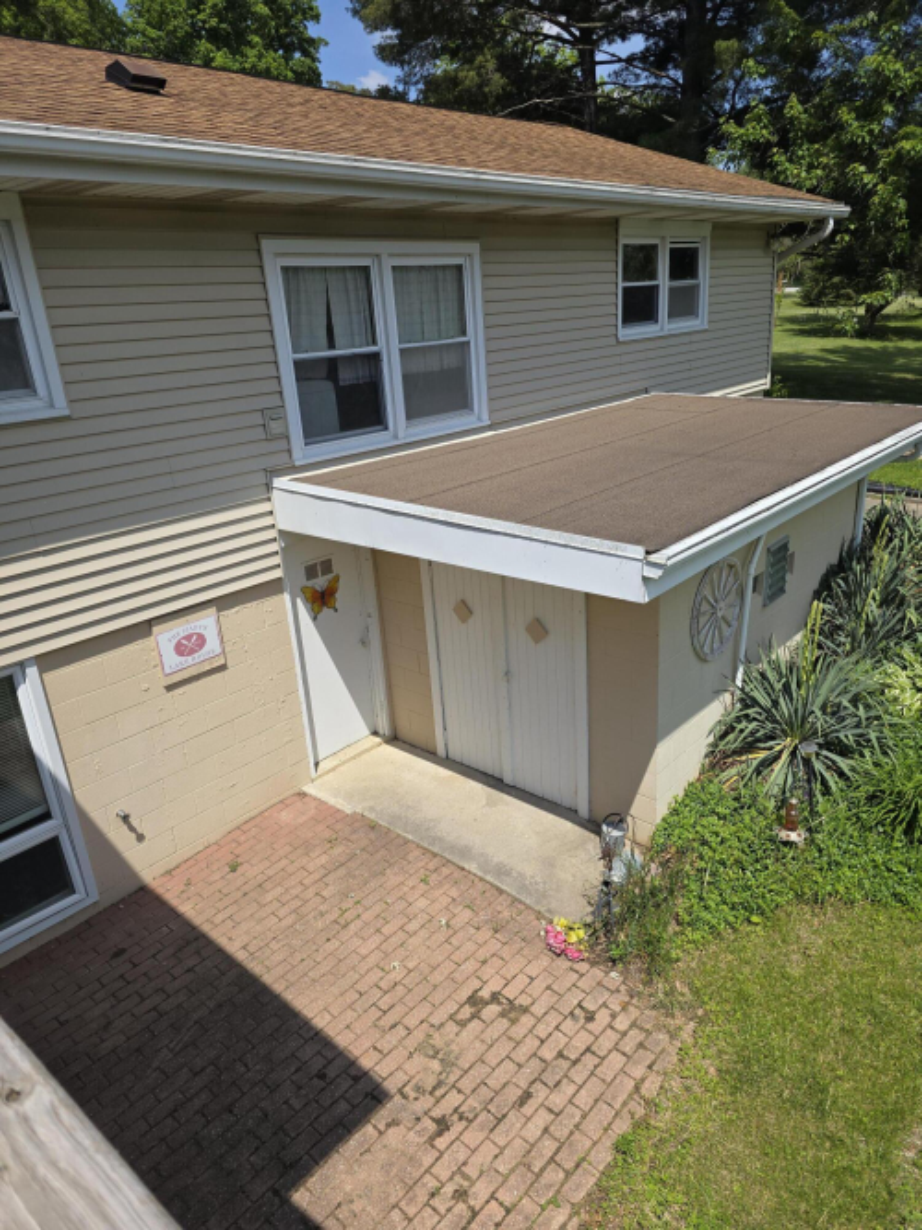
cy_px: 615
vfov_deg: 73.9
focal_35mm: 23
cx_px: 461
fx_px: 817
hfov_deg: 58.9
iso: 12
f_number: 1.7
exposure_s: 1/929
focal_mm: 6.3
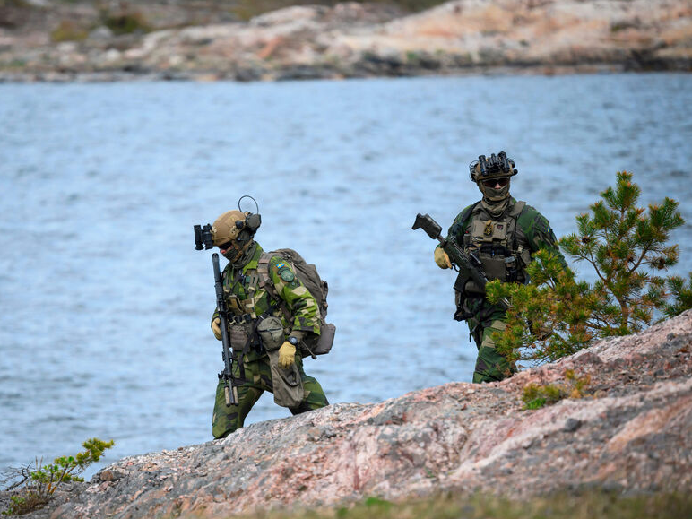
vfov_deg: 3.9
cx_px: 287
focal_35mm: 383
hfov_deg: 5.2
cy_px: 253
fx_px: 7656
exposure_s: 1/2000
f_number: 5.3
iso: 640
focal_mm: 330
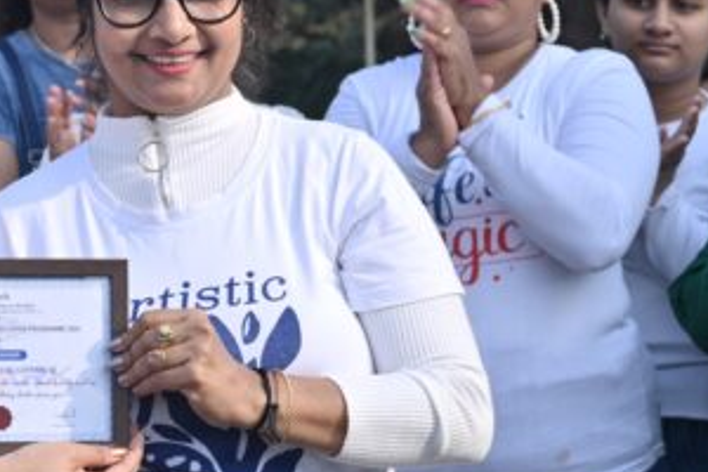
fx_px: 2517
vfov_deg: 10.7
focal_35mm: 128
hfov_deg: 15.5
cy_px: 202
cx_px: -132
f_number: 5.6
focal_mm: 50
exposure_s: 1/320
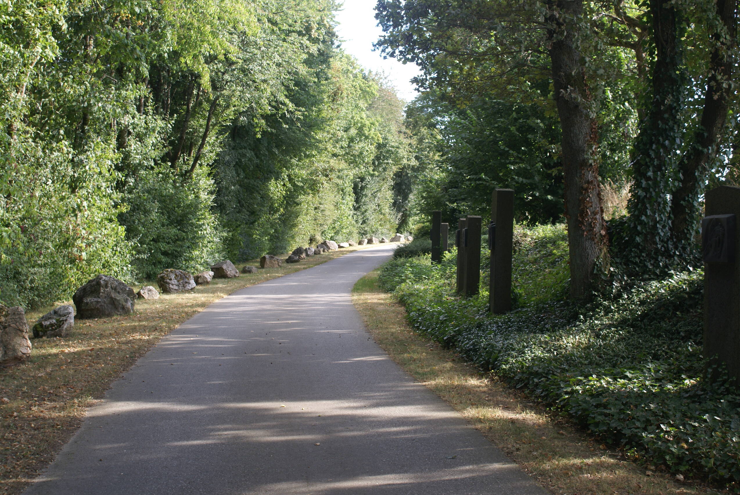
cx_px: 370
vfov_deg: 25.8
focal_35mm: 52
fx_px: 1081
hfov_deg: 37.8
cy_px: 248
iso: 100
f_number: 5.6
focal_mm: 35
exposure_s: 1/80
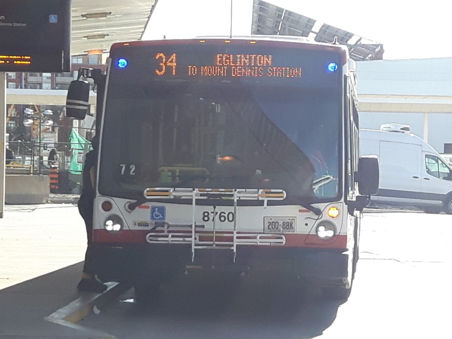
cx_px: 222
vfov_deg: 42.9
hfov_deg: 55.4
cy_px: 176
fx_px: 431
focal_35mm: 33
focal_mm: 3.7
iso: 40
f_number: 1.9
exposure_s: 1/554
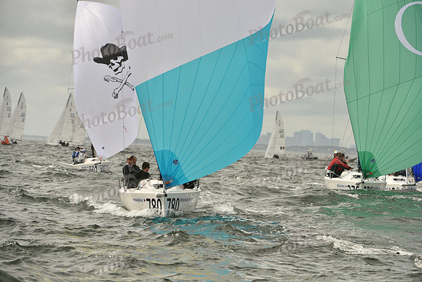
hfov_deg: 7.6
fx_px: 3166
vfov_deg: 5.1
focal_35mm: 270
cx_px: 211
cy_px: 141
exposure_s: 1/1250
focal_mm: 270
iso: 320
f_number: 8
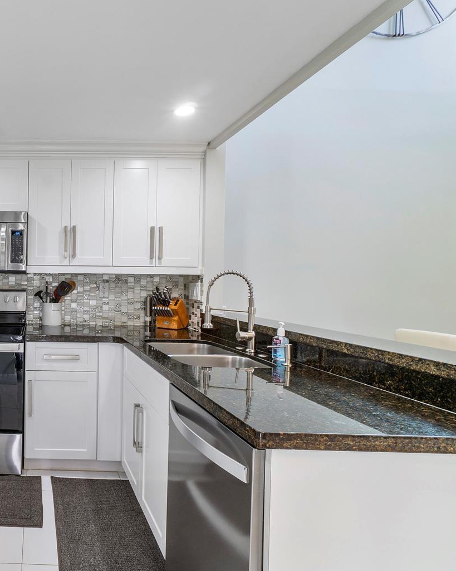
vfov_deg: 75.0
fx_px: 371
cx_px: 29
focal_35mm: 22
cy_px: 287
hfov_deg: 53.5
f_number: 11
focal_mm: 10
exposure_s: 1/3
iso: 160
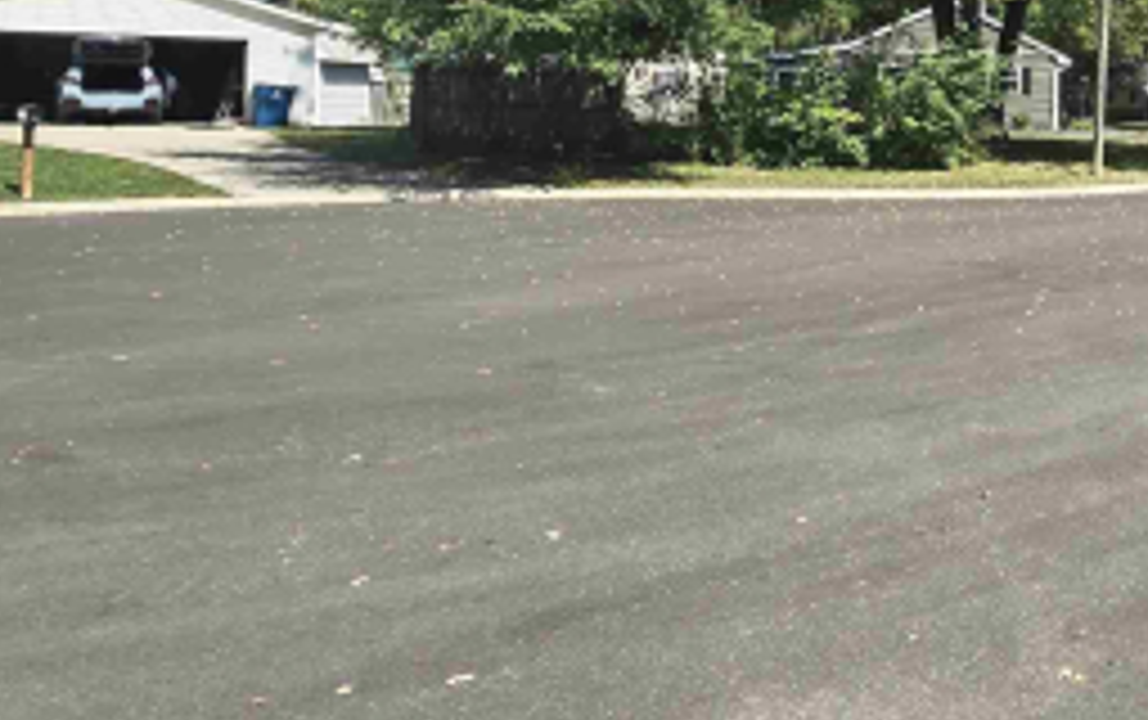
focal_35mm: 36
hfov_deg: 41.7
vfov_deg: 33.9
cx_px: 1290
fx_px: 1128
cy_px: 99
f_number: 2.2
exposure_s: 1/1339
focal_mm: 2.2
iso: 50
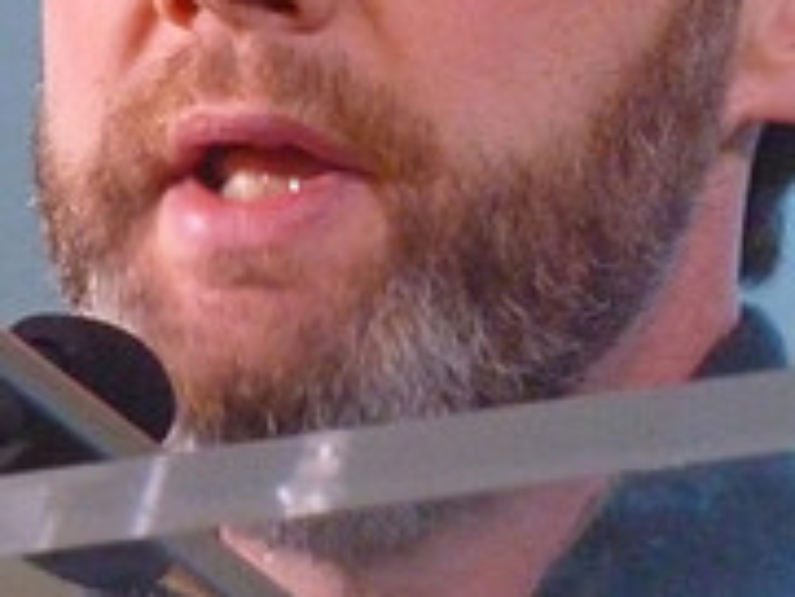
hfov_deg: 2.2
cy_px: -15
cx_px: 452
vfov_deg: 1.7
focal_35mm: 890
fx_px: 20454
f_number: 4.8
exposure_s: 1/50
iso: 800
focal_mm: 45.7
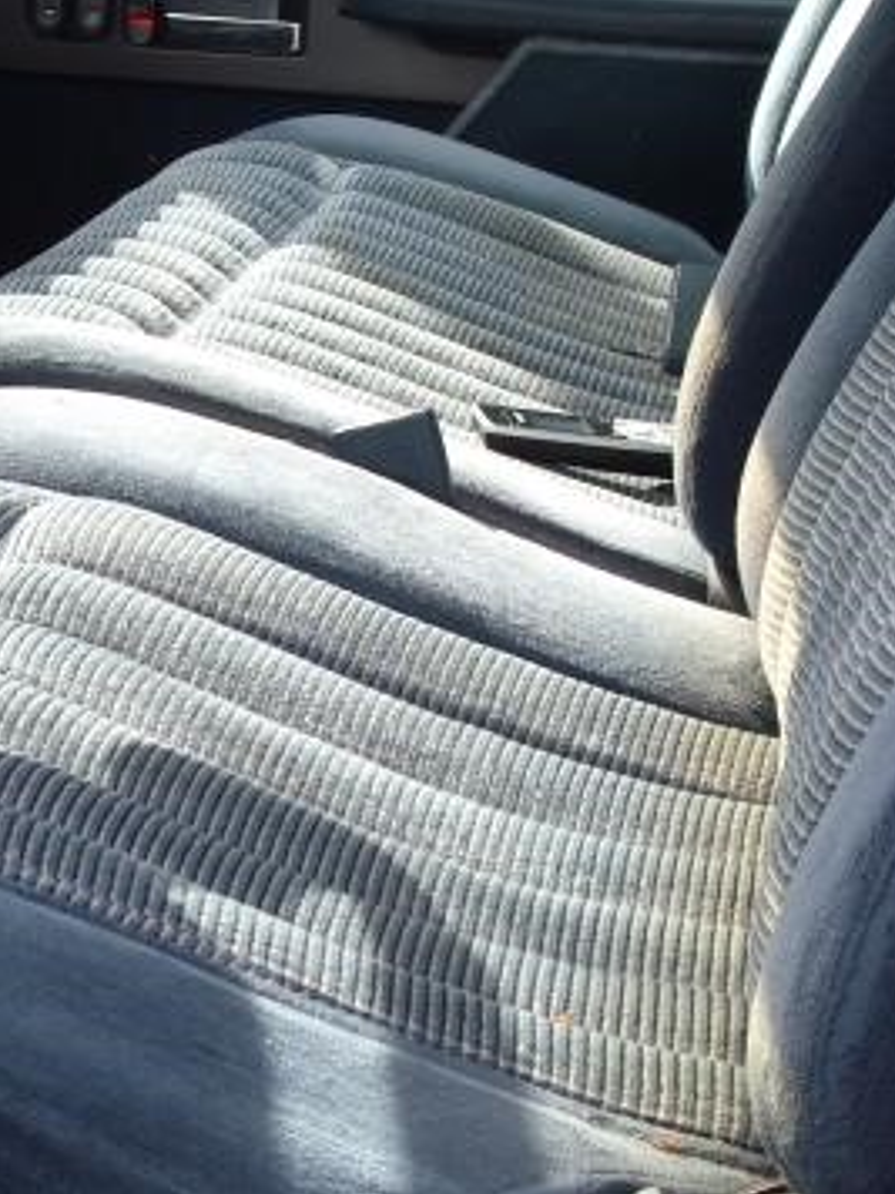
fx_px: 2792
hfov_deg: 18.2
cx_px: 305
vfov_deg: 24.1
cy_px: 731
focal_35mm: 81
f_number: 3.1
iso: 80
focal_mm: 6.3
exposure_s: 1/160
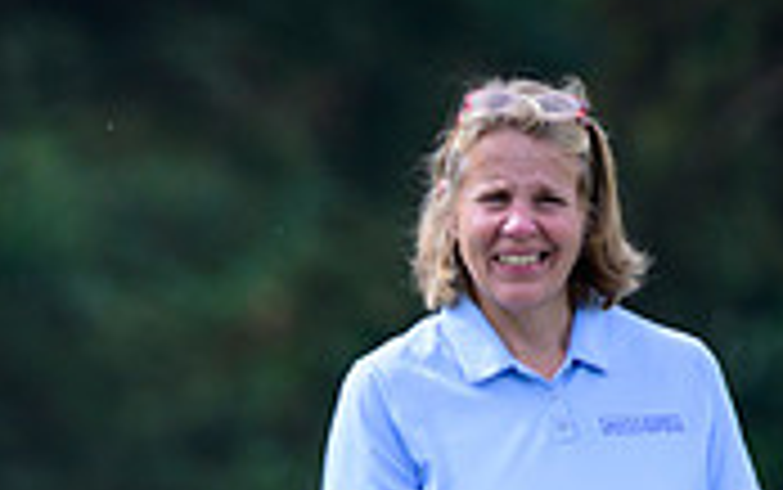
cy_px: 998
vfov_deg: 0.8
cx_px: -529
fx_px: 33717
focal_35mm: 1579
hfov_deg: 1.3
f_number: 5.6
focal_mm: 400
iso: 320
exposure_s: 1/800
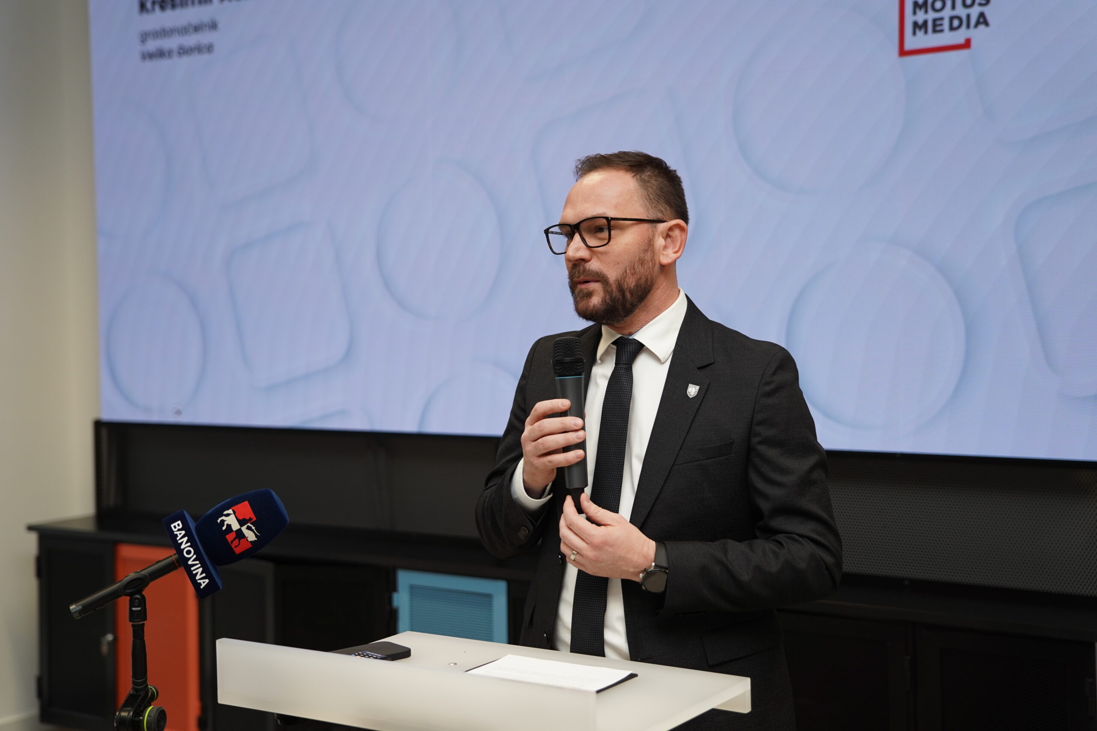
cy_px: 366
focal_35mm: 48
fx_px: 1463
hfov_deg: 41.1
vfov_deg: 28.1
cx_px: 548
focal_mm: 48
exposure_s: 1/250
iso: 400
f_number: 2.8
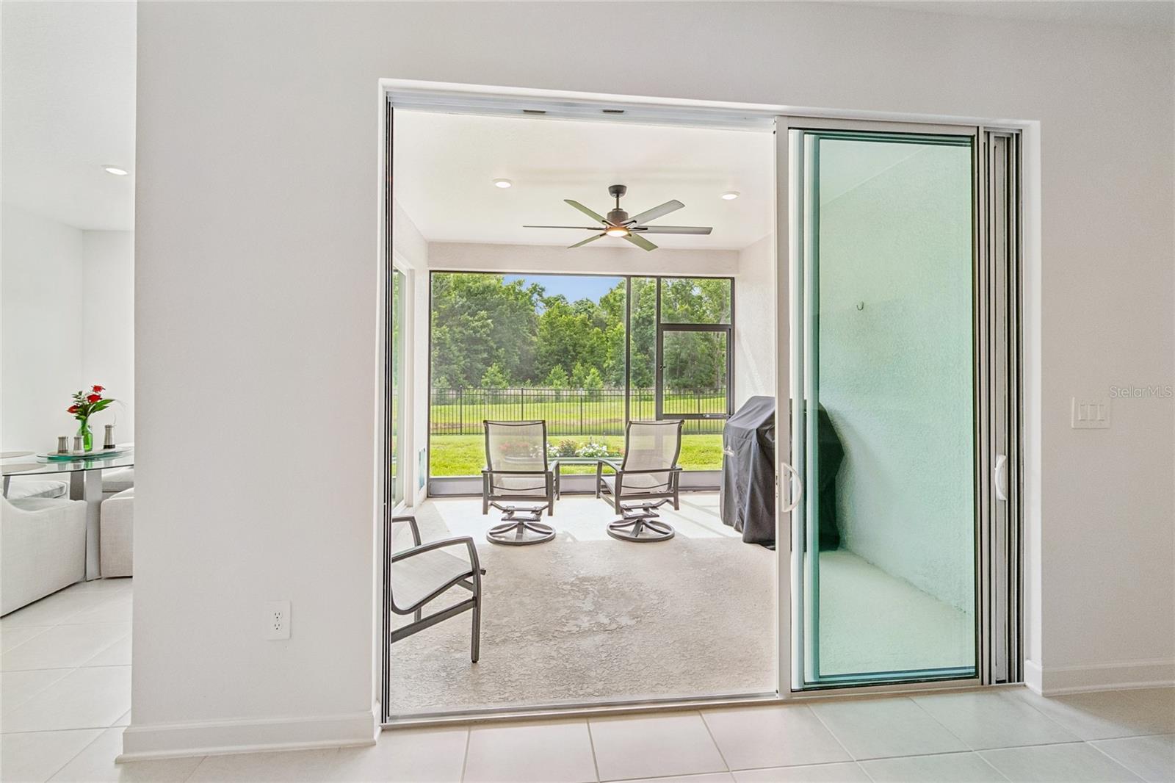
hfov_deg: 100.4
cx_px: 588
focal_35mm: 15
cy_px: 392
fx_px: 489
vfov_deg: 77.3
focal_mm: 10
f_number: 7.1
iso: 100
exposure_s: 1/80
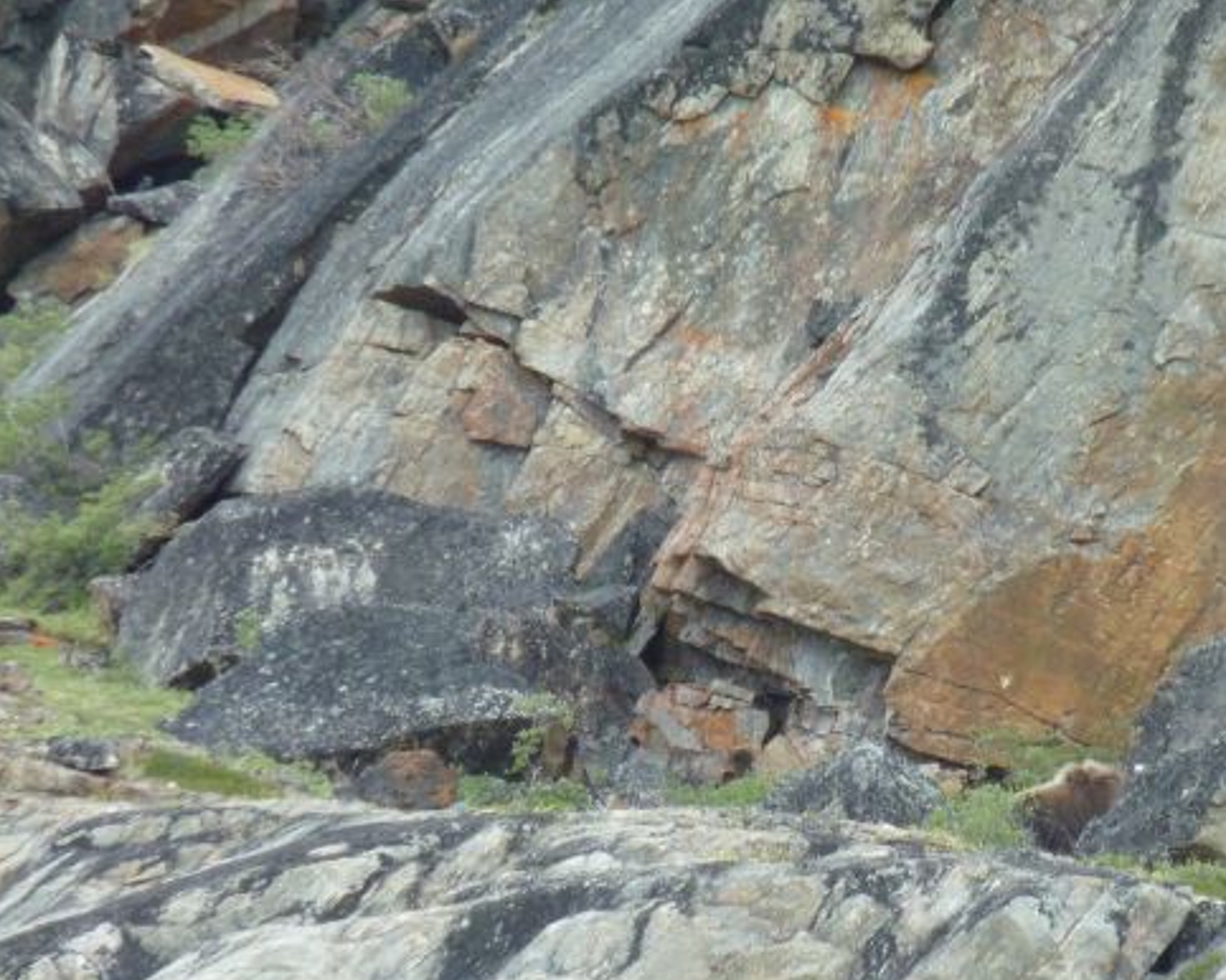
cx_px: 952
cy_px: 515
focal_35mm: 485
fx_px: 17591
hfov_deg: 4.0
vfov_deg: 3.2
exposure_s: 1/250
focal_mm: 49.2
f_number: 4.9
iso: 250
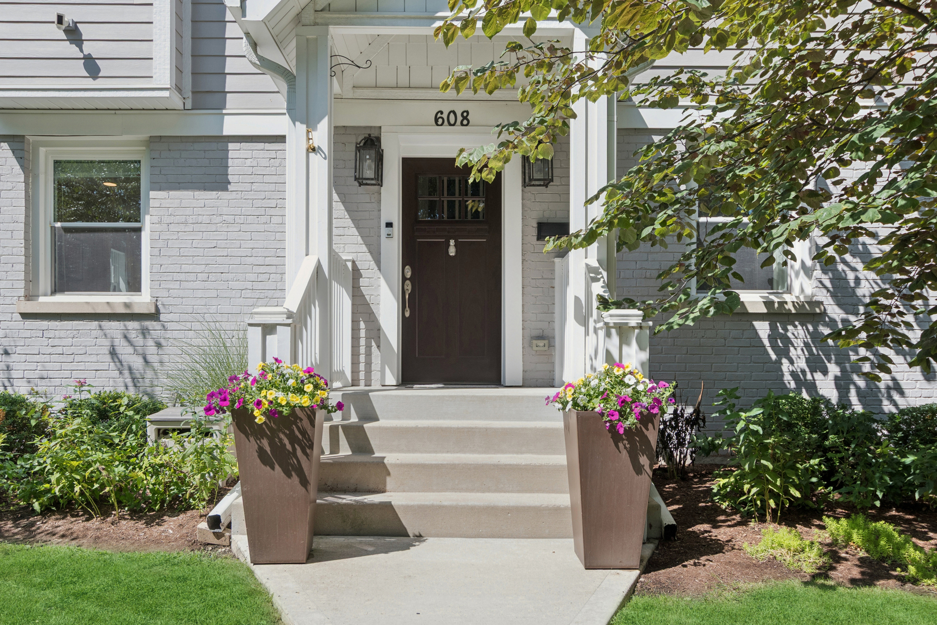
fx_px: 664
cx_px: 468
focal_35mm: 26
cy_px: 312
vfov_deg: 50.4
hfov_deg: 70.4
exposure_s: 1/400
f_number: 8
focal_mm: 17
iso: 250
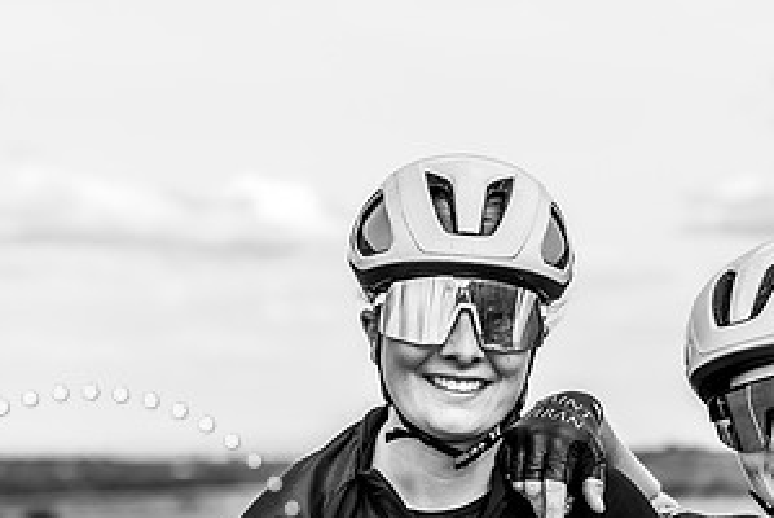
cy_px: 361
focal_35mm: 172
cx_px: 694
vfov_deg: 8.0
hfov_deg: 11.9
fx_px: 3702
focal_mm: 70
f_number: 4
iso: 100
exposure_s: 1/800
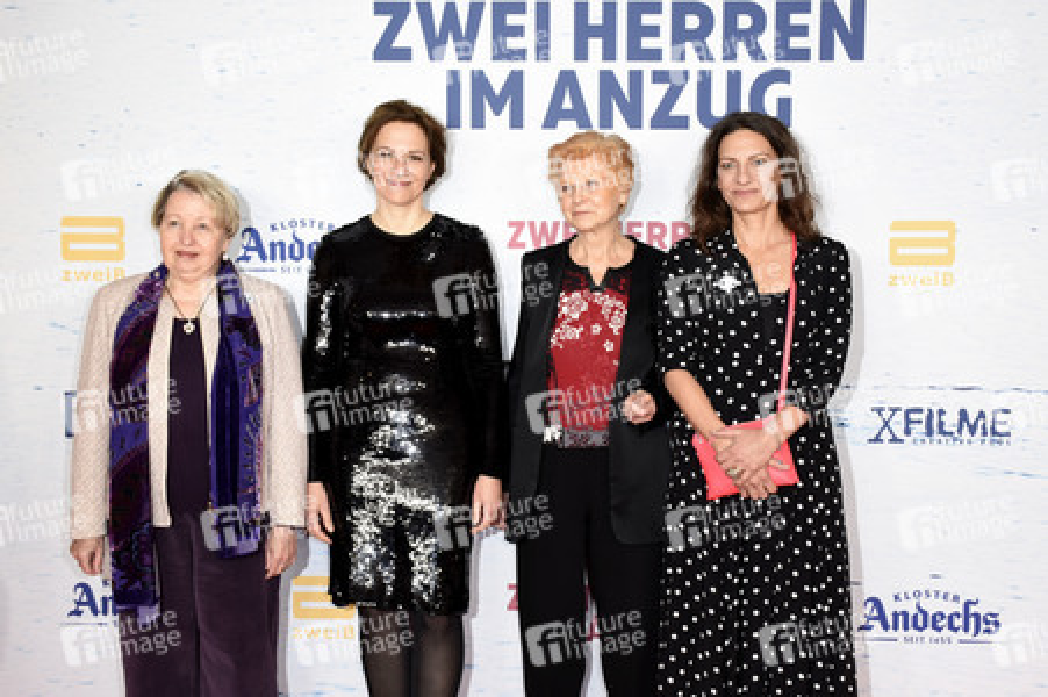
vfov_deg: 33.0
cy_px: 348
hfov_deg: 48.0
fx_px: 1178
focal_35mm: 40
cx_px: 524
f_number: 6.3
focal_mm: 27
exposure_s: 1/60
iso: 640
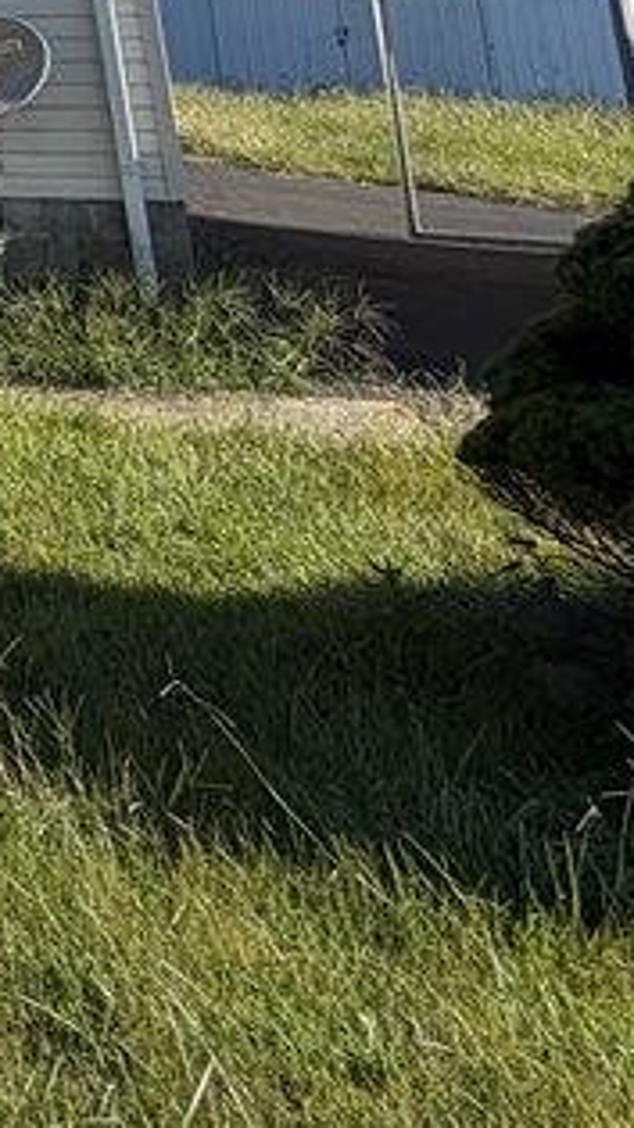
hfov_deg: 12.9
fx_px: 1854
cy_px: -396
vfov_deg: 27.4
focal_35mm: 62
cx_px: -1024
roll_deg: +4.9
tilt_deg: +11.9
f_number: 2.2
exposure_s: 1/770
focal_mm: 2.22
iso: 32
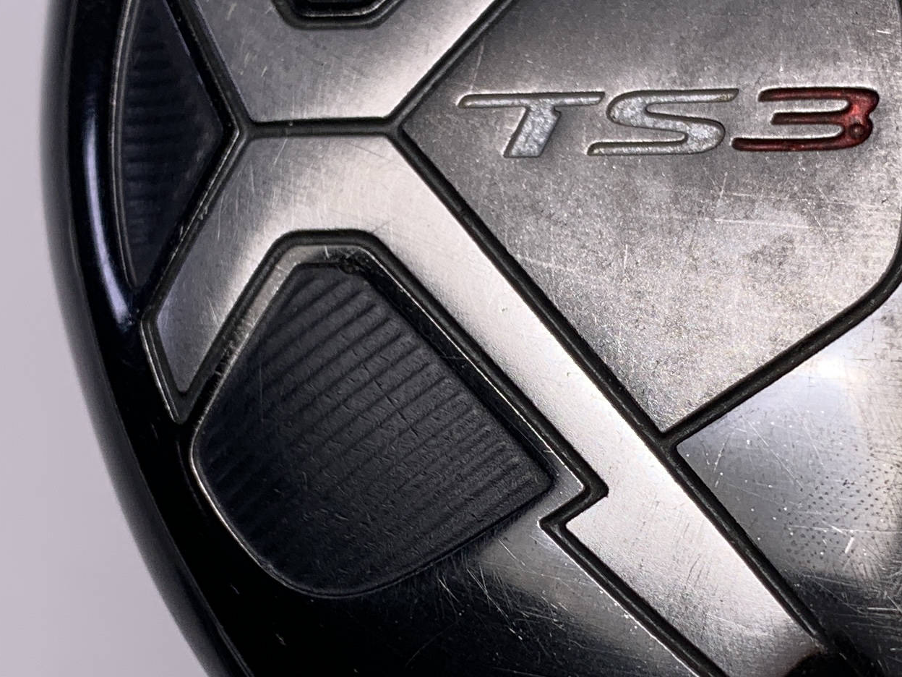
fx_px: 2189
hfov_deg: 23.2
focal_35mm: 84
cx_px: 579
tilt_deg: -68.6
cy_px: 486
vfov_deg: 17.5
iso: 25
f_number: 1.8
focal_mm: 4.25
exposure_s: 1/543
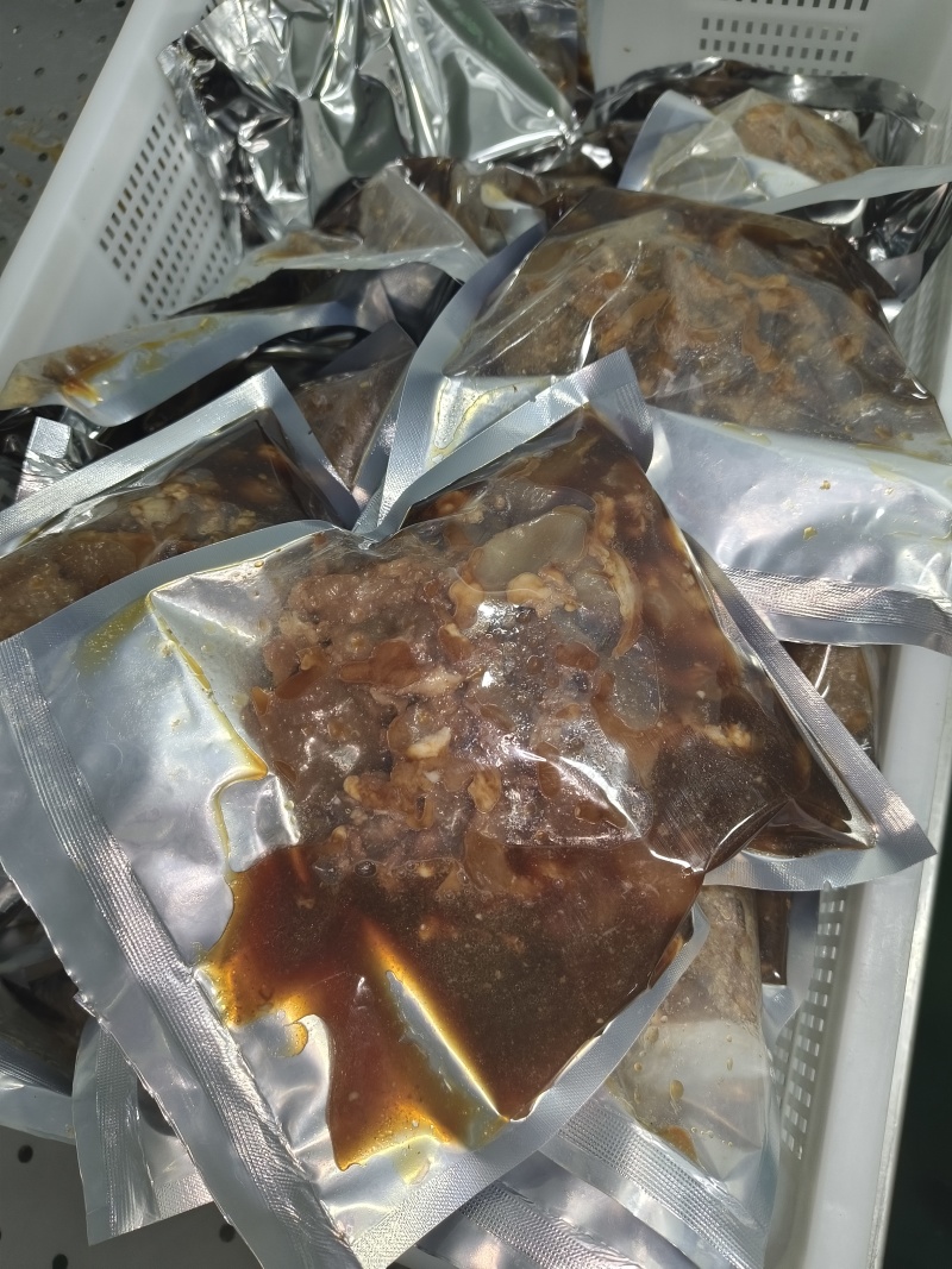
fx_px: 844
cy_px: 634
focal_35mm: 23
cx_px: 476
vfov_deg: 73.9
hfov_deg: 58.9
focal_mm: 5.6
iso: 501
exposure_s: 1/50
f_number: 1.88
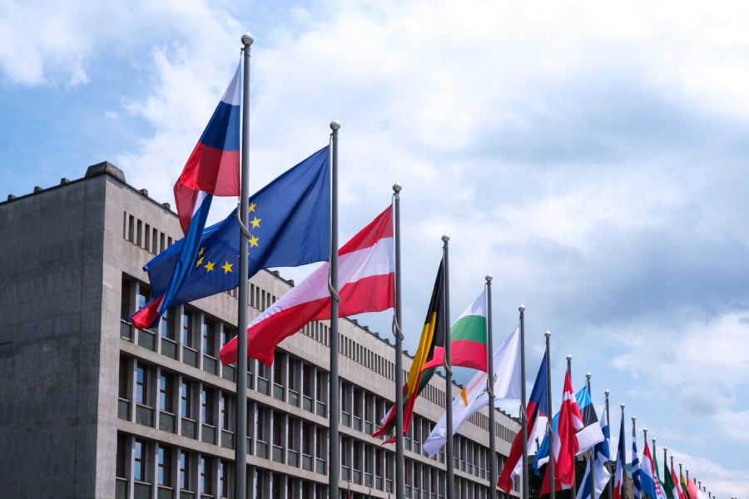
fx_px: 853
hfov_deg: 47.4
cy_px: 250
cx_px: 374
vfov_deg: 32.6
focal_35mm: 41
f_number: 14
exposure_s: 1/500
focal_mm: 27
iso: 320
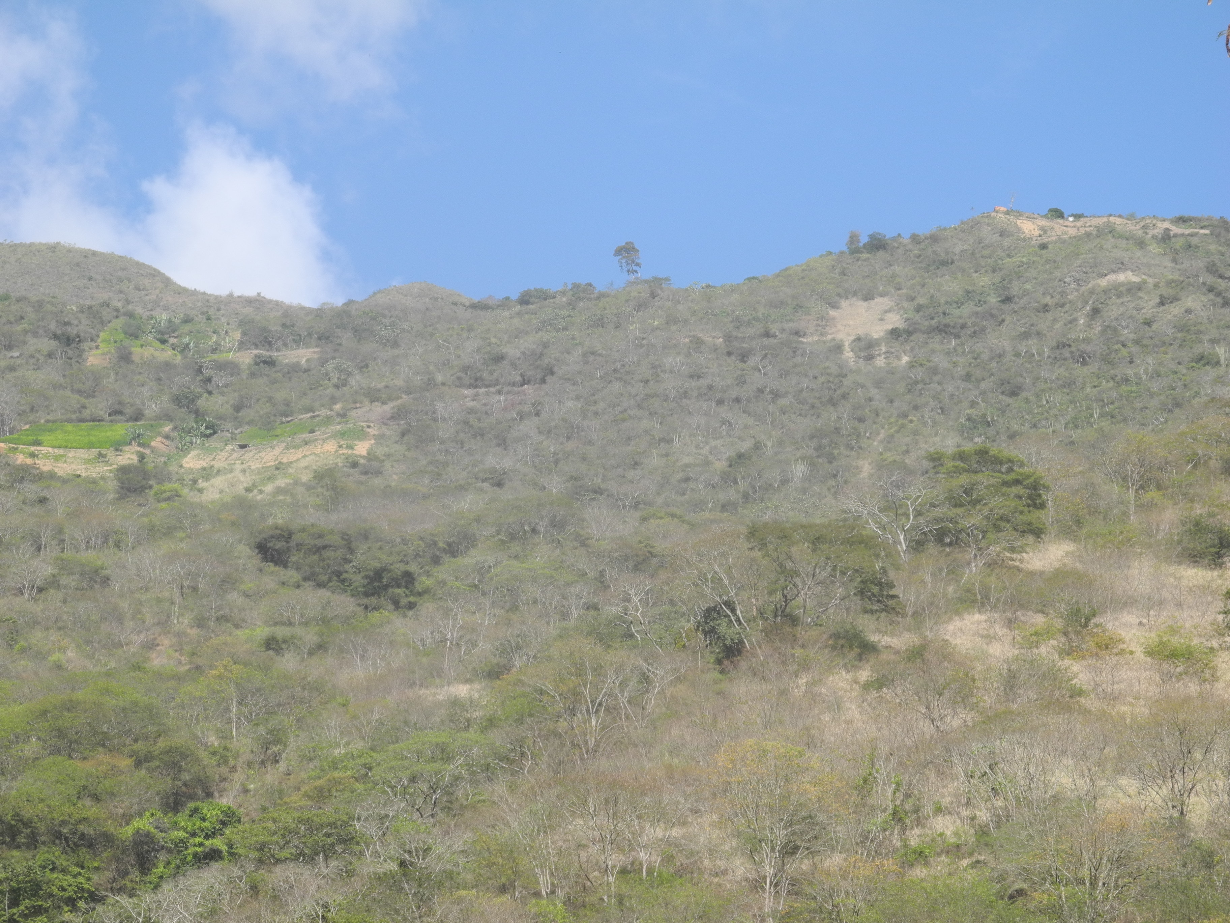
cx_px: 615
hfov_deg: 16.6
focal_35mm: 119
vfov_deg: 12.5
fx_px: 4228
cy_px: 462
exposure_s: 1/358
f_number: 4.5
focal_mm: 25.4
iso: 100
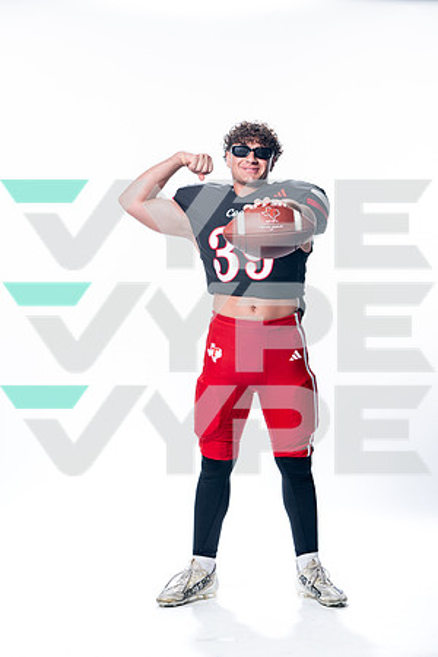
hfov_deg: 15.9
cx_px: 219
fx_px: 1569
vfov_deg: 23.6
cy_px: 328
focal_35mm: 86
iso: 100
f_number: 5.6
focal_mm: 86
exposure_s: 1/250
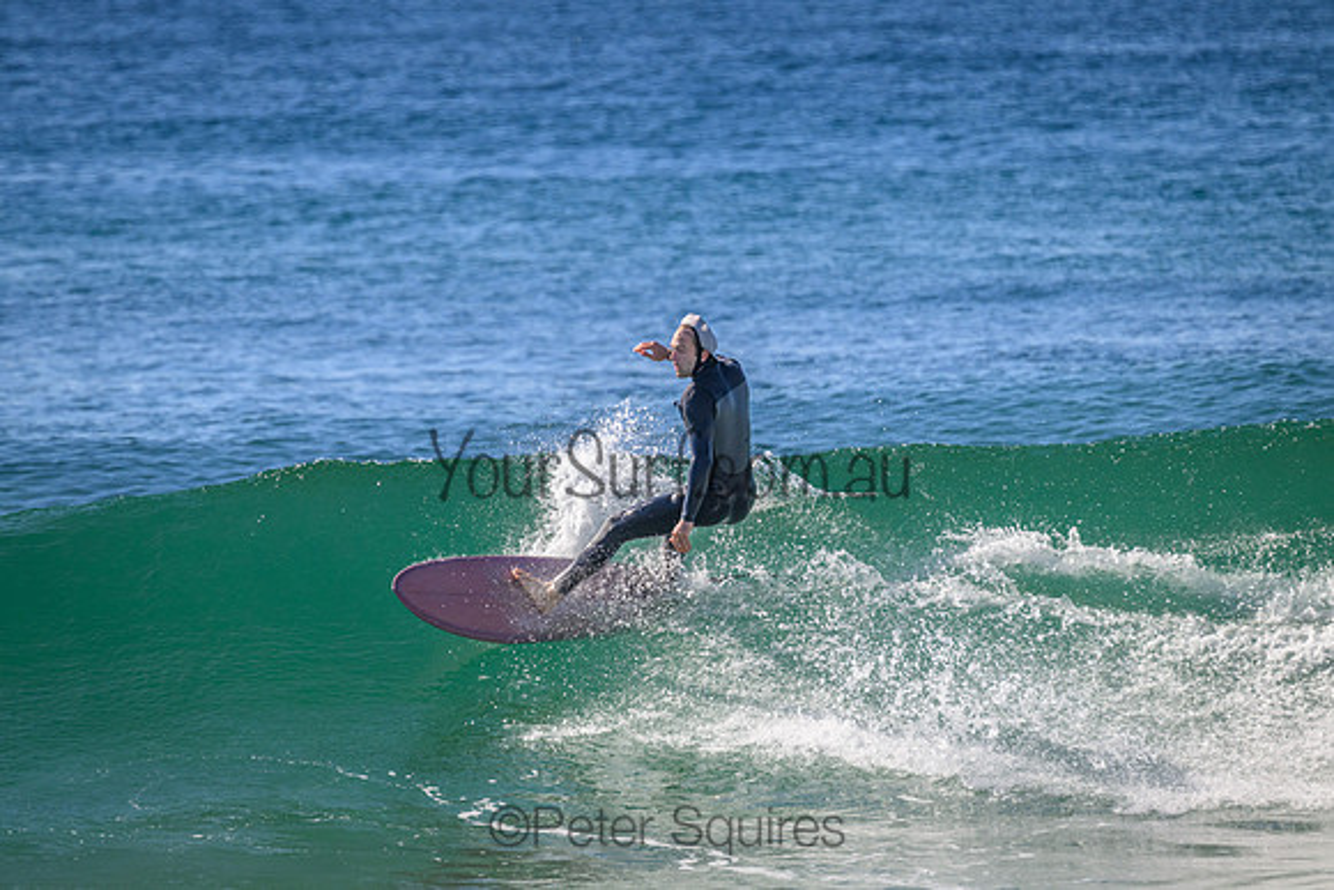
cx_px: 667
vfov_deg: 2.3
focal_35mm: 610
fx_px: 22608
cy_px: 445
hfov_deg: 3.4
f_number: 11
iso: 1000
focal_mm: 610
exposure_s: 1/1600
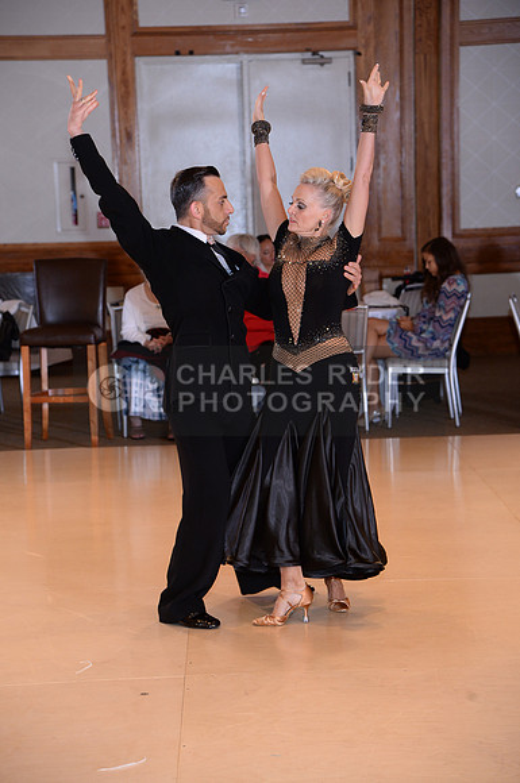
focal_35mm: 95
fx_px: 2064
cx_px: 260
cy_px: 392
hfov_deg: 14.4
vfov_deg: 21.5
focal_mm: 95
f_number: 5
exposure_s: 1/200
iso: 1250
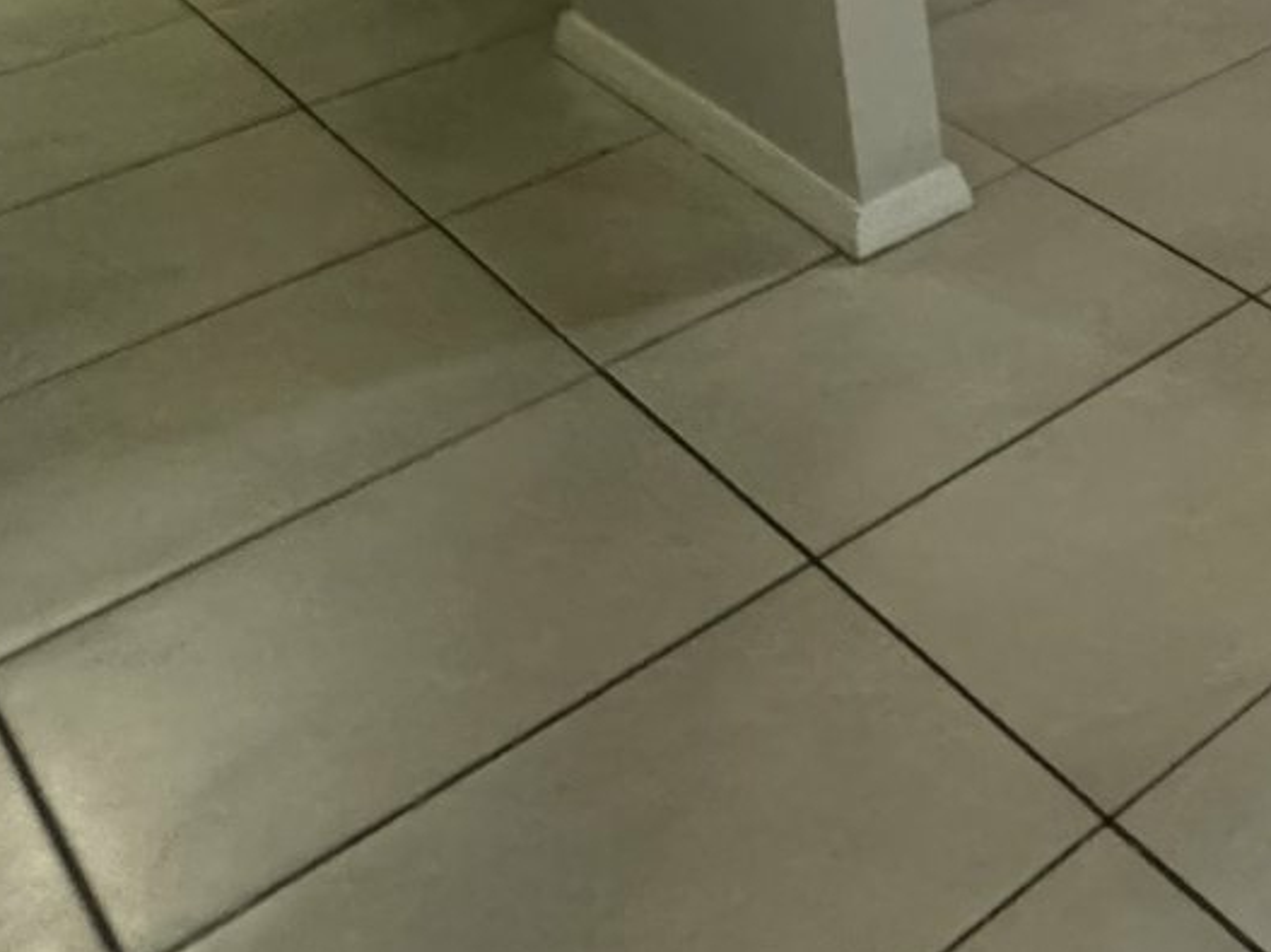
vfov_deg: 22.7
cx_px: 1937
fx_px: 1872
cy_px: -521
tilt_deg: -11.5
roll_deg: +0.9
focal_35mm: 51
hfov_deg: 26.4
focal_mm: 2.22
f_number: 2.2
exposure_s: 1/50
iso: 800
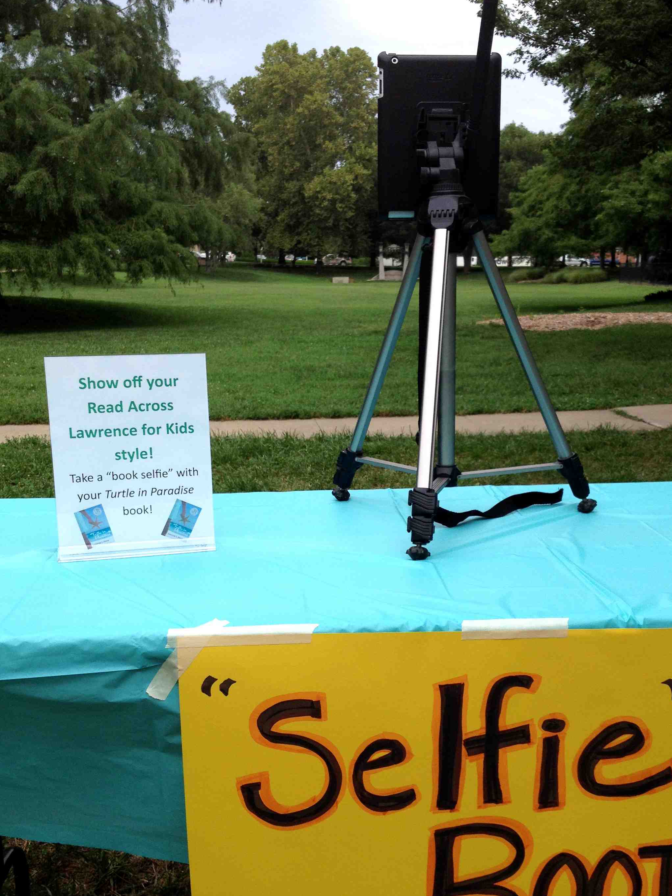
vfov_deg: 44.7
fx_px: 1087
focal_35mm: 42
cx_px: 361
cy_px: 494
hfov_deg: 34.3
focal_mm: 4.28
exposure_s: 1/849
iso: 50
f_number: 2.4
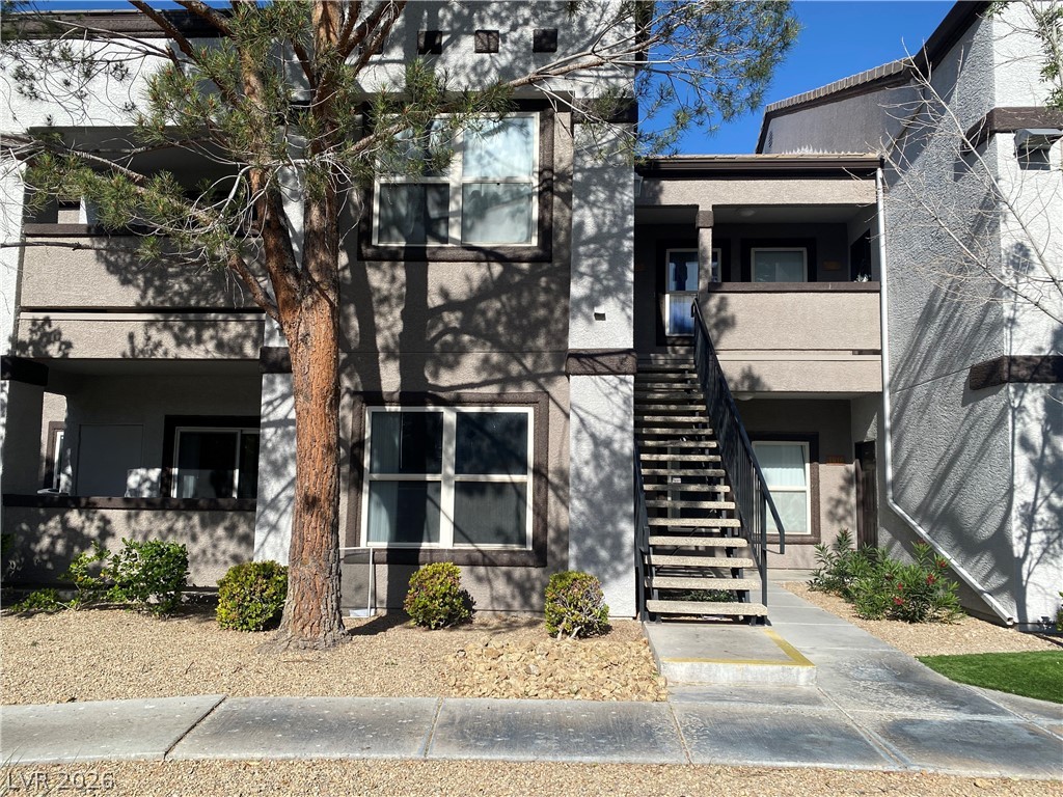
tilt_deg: +6.2
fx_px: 798
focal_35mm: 26
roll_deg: -1.5
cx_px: 532
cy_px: 398
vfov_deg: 53.1
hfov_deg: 67.3
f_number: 1.8
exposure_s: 1/3040
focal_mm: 4.25
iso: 32
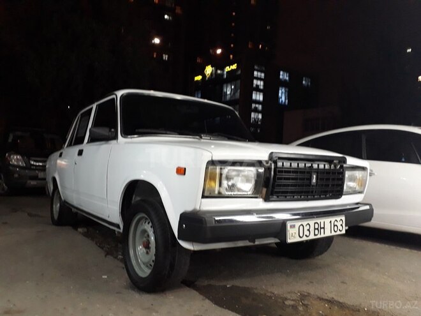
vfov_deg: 51.4
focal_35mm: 27
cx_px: 210
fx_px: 328
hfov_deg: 65.3
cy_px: 158
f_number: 1.9
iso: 320
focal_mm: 3.6
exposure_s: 1/17
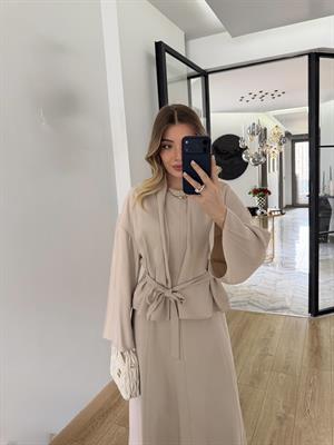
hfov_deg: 56.8
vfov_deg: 71.6
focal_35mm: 24
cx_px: 167
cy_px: 222
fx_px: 309
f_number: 1.78
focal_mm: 6.76
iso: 200
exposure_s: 1/61
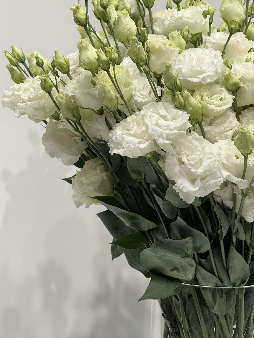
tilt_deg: -7.3
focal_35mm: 120
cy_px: 169
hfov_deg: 12.3
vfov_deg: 16.4
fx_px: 1174
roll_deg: -2.8
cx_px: 127
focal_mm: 15.66
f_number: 2.8
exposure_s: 1/100
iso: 200
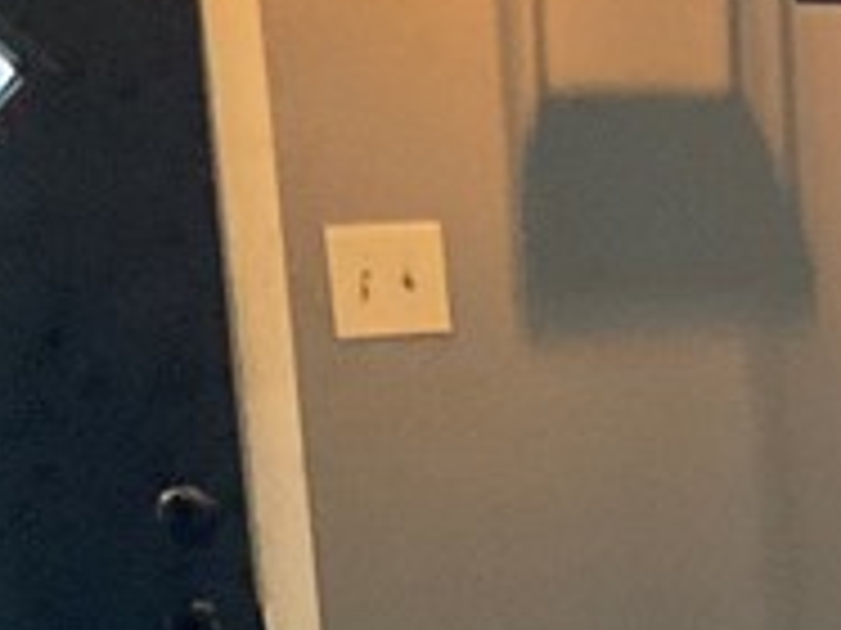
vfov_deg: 9.1
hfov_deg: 10.8
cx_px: 1916
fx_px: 3860
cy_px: 976
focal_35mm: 159
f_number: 1.8
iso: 250
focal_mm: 3
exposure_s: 1/60
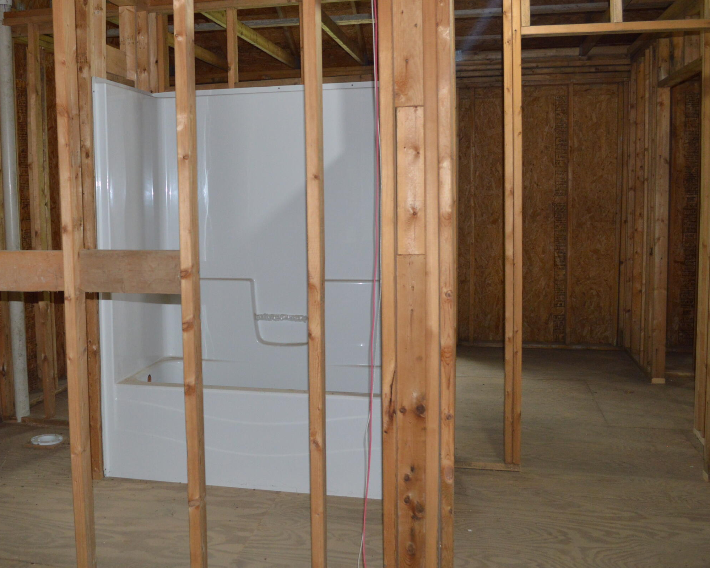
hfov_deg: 47.1
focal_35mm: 38
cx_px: 233
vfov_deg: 39.1
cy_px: 263
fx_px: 798
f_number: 3.5
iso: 800
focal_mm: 18
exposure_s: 1/30
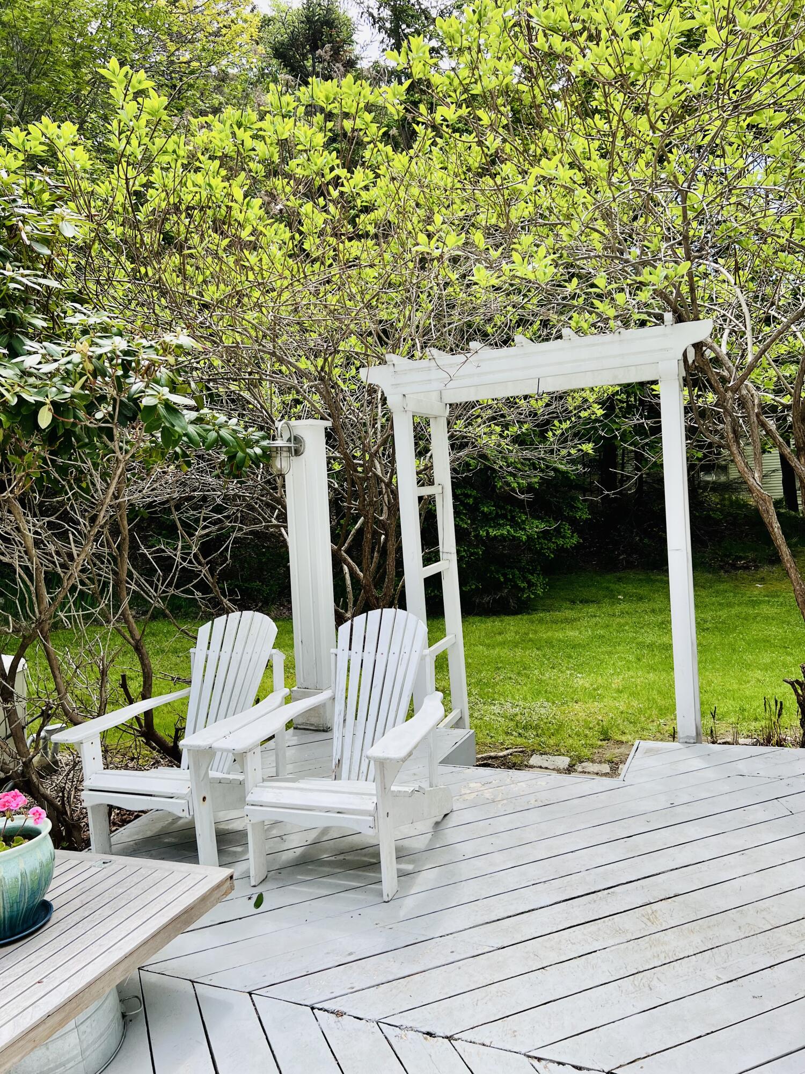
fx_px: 806
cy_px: 537
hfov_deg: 53.1
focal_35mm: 26
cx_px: 402
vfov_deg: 67.3
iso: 50
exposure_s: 1/1621
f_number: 1.5
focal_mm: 5.7
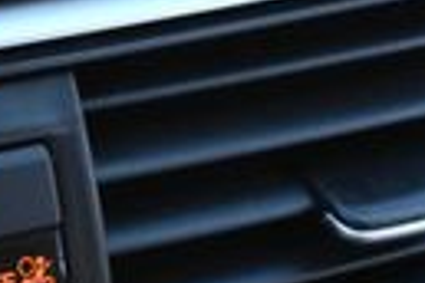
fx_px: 1759
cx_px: -260
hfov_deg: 12.9
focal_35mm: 149
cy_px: -306
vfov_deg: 8.7
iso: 400
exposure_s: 1/200
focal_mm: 20
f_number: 3.8
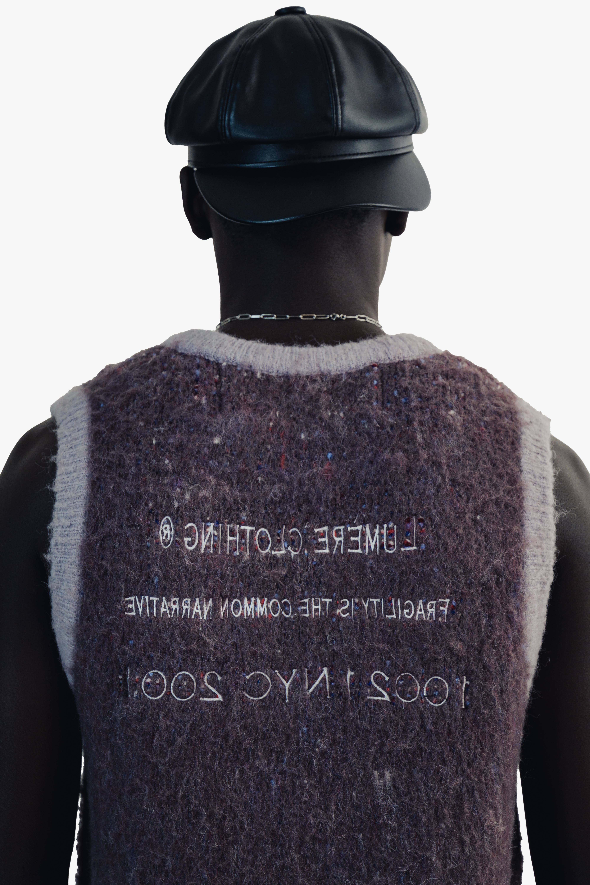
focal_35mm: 70
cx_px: 295
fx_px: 1721
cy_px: 442
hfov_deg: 19.5
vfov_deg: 28.8
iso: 640
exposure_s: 1/160
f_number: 5.6
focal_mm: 70
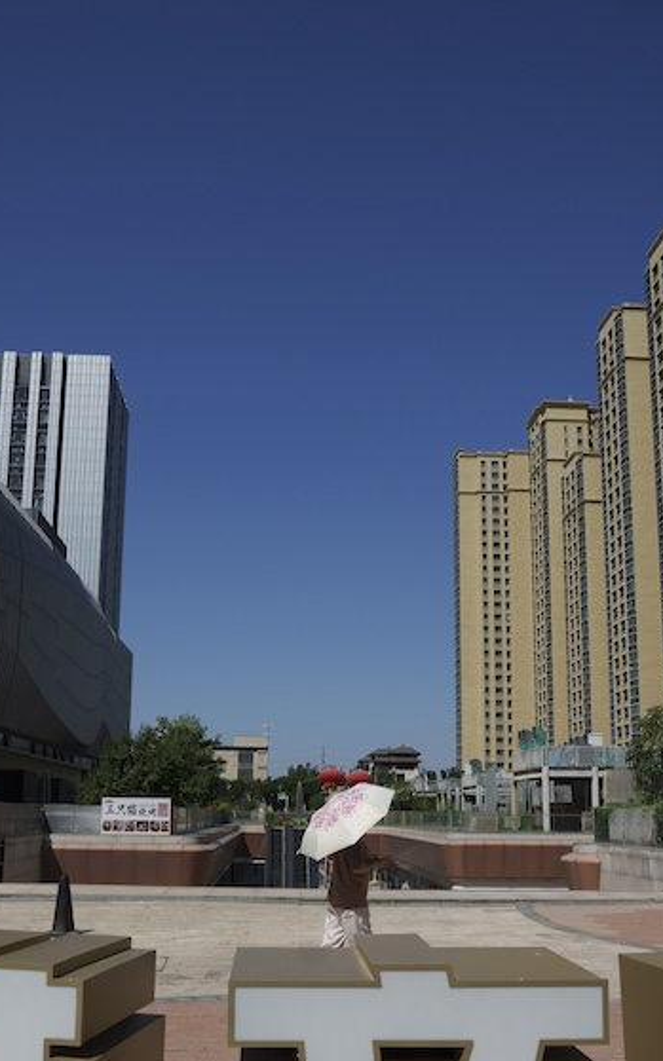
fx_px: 1013
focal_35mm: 35
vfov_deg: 55.0
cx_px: 323
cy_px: 623
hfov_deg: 36.3
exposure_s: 1/1000
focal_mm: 16
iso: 125
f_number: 8
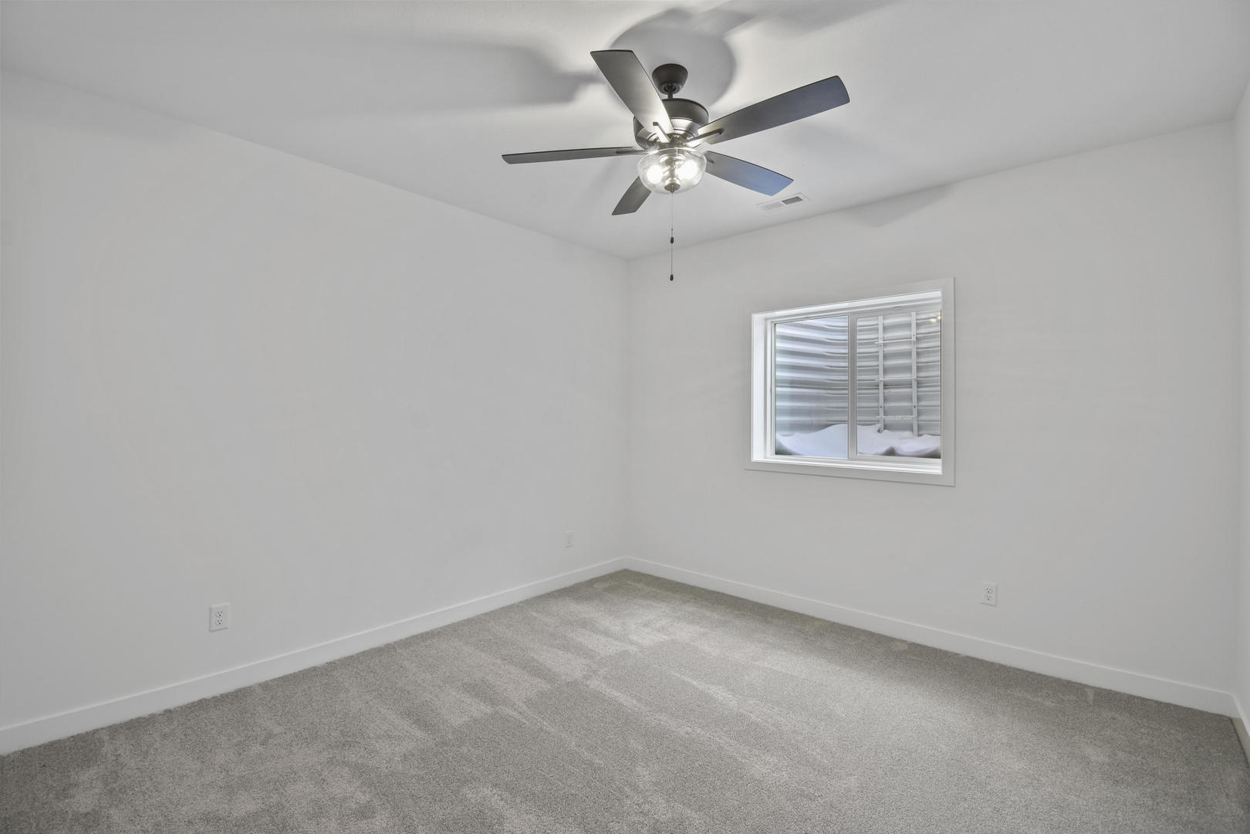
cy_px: 417
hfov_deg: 100.4
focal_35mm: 15
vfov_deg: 77.3
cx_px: 625
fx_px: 521
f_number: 7.1
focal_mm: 10
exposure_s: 1/2
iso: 125
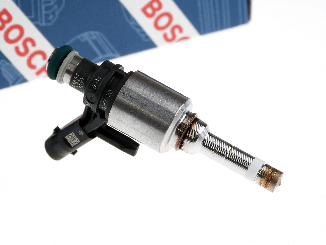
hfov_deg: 11.8
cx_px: 163
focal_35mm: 167
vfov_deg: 8.9
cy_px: 122
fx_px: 1573
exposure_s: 1/100
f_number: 3.7
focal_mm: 30.1
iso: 100
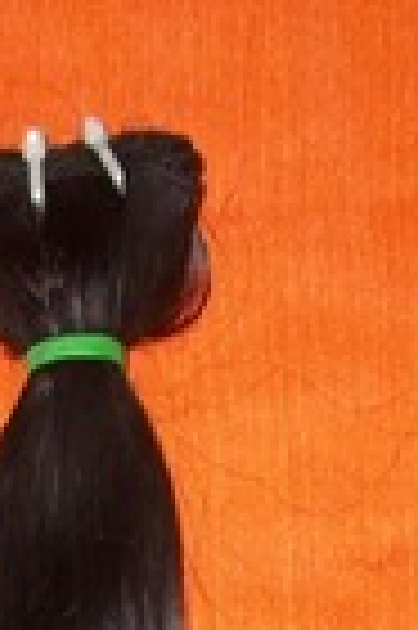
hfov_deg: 8.1
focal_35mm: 164
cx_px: -288
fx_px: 2863
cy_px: 1429
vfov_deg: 10.9
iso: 64
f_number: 3.3
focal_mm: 5.9
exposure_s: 1/30
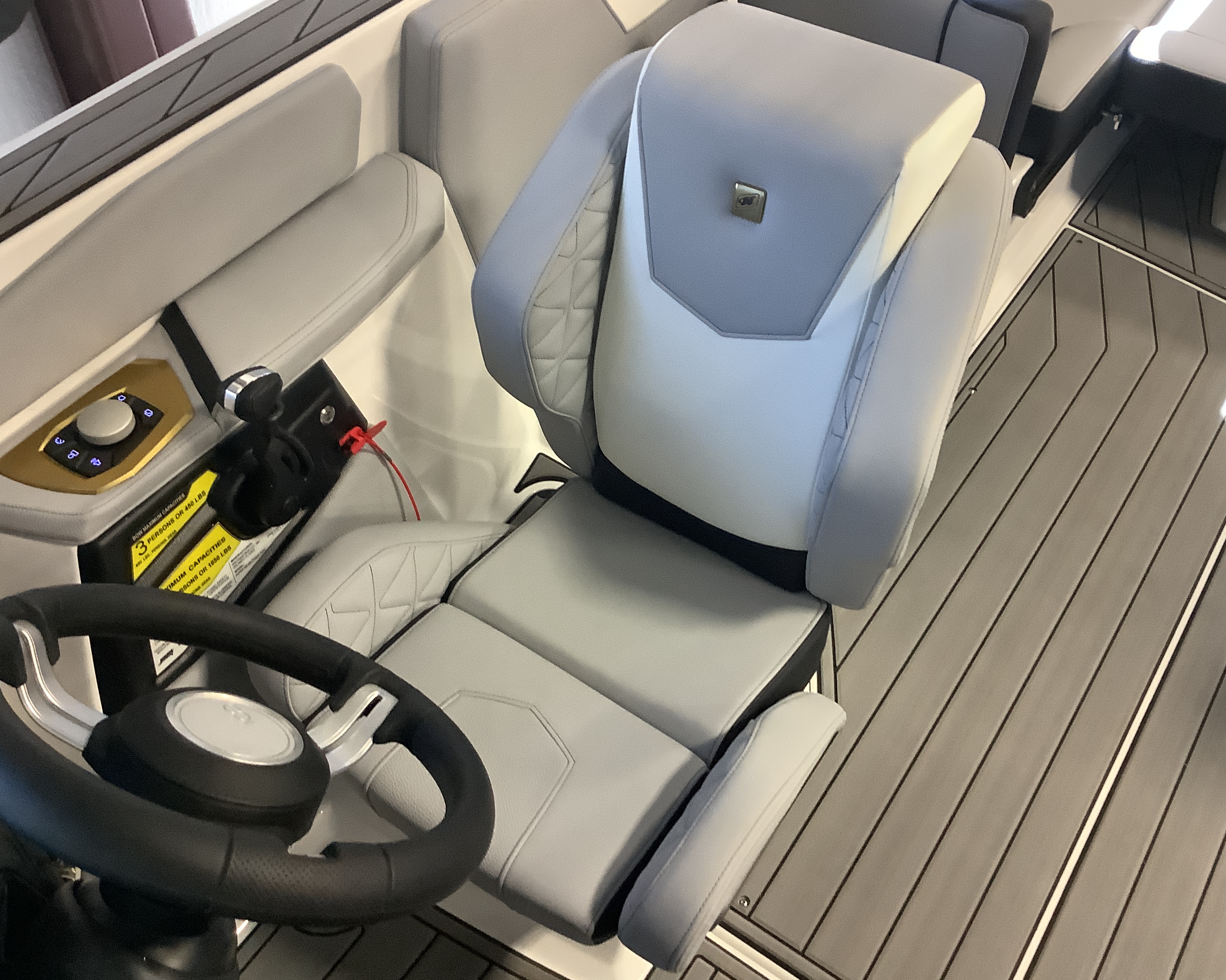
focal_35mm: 33
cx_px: 642
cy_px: 490
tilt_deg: -50.7
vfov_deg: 44.5
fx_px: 1197
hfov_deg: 54.2
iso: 320
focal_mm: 3.3
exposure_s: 1/40
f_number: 2.4
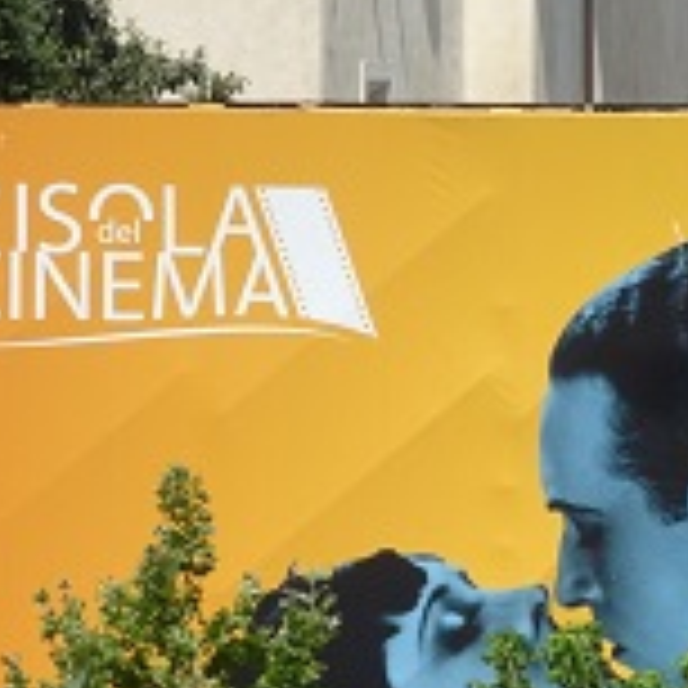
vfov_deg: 2.6
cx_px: 652
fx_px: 15268
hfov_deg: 2.6
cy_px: 627
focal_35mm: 679
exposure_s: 1/400
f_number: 6.3
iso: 80
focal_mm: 44.78
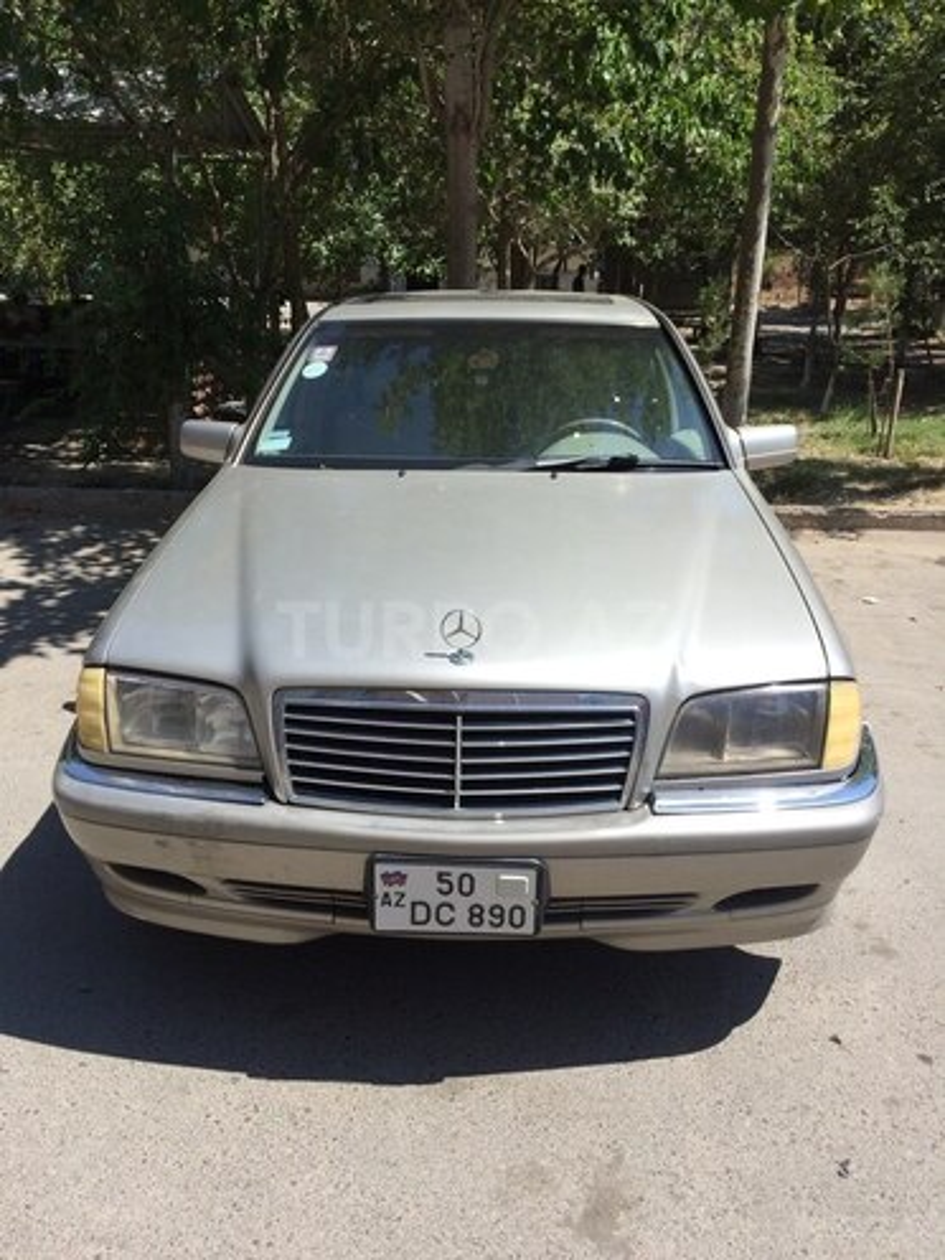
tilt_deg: -19.6
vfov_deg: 61.7
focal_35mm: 29
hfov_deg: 48.2
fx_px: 1056
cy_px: 630
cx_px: 472
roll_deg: -0.4
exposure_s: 1/1642
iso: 32
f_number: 2.2
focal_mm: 4.15
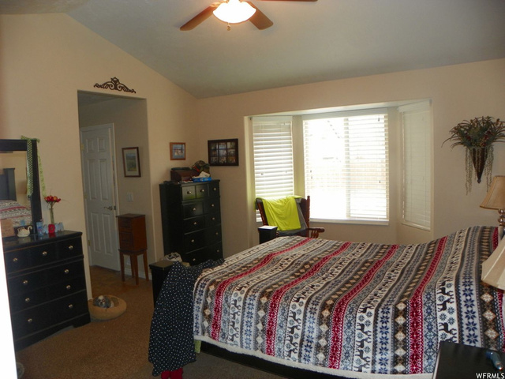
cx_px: 252
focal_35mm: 26
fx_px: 379
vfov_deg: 53.1
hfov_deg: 67.3
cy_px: 190
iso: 64
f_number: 2.8
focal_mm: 4.6
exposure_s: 1/30
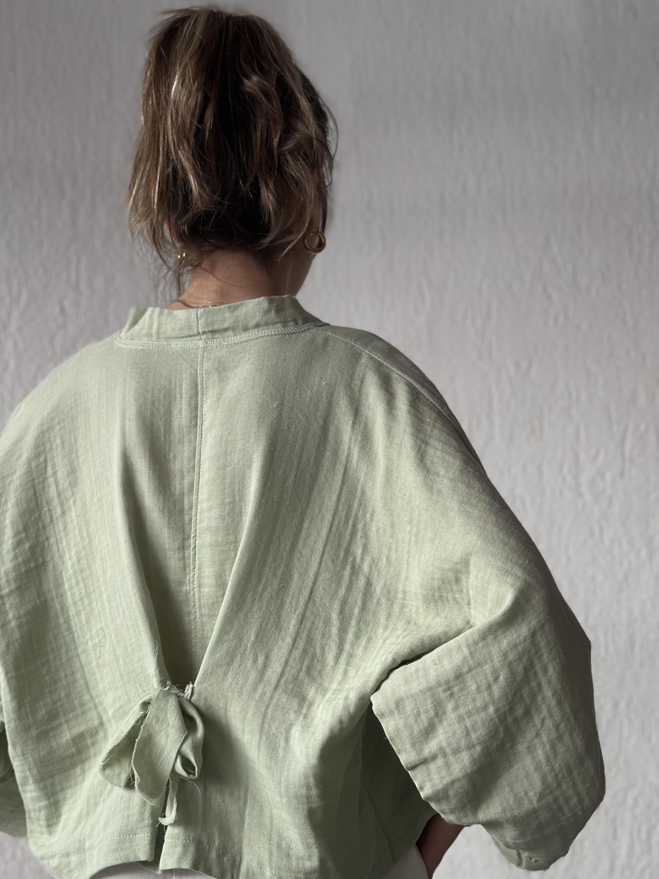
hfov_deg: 23.2
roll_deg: +0.0
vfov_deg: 30.6
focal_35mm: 63
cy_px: 564
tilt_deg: +2.9
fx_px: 1599
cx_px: 263
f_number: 1.78
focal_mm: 6.86
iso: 80
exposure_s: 1/179
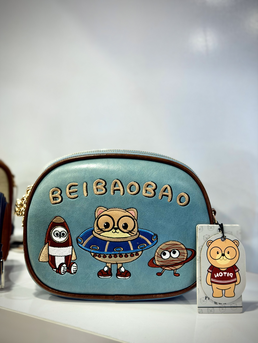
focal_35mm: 48
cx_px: 129
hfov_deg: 30.3
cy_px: 172
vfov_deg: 39.7
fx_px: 477
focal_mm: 6.76
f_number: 1.78
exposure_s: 1/100
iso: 80
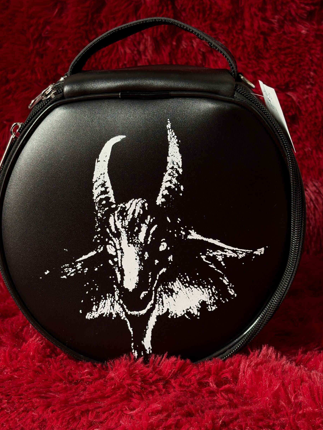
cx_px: 153
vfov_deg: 34.9
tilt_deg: -12.3
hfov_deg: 26.6
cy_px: 214
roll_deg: -3.3
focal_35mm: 55
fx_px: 684
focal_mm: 5.96
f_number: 1.6
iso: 50
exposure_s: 1/85
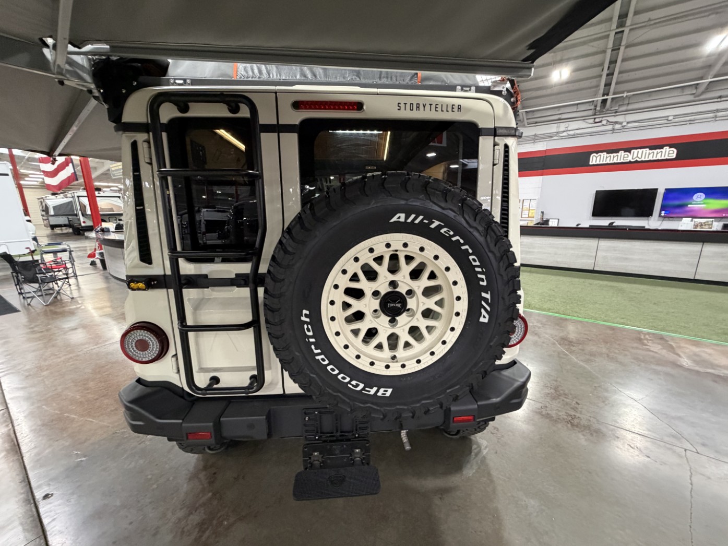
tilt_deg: -11.8
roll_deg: +1.3
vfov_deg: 85.7
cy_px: 273
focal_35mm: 14
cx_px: 364
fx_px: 294
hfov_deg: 102.1
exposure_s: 1/50
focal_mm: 2.22
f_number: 2.2
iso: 400
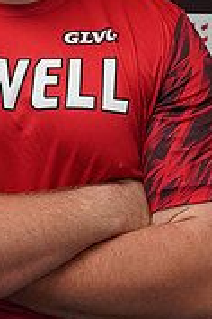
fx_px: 839
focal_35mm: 95
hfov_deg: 13.9
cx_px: -59
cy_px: 73
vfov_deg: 21.2
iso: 1000
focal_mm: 29
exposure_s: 1/160
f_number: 4
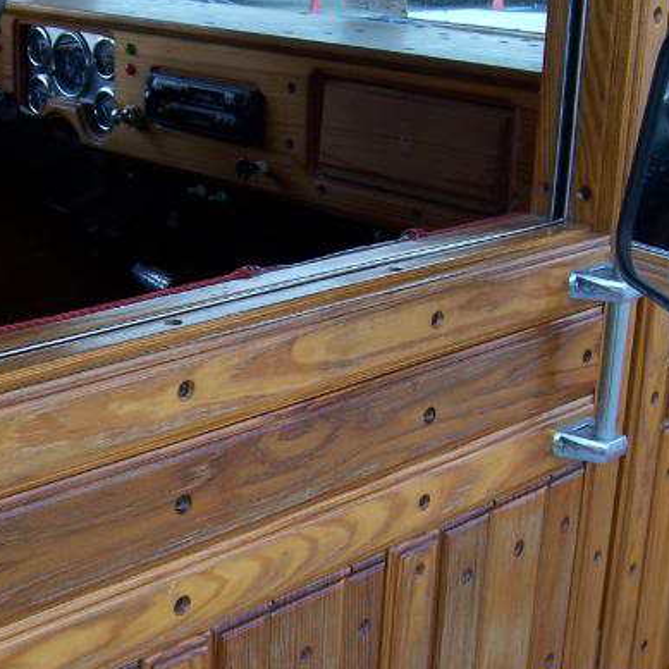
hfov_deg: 28.3
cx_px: 181
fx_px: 1312
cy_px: 318
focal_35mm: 60
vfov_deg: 28.6
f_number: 3.4
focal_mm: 5.5
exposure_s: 1/250
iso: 80
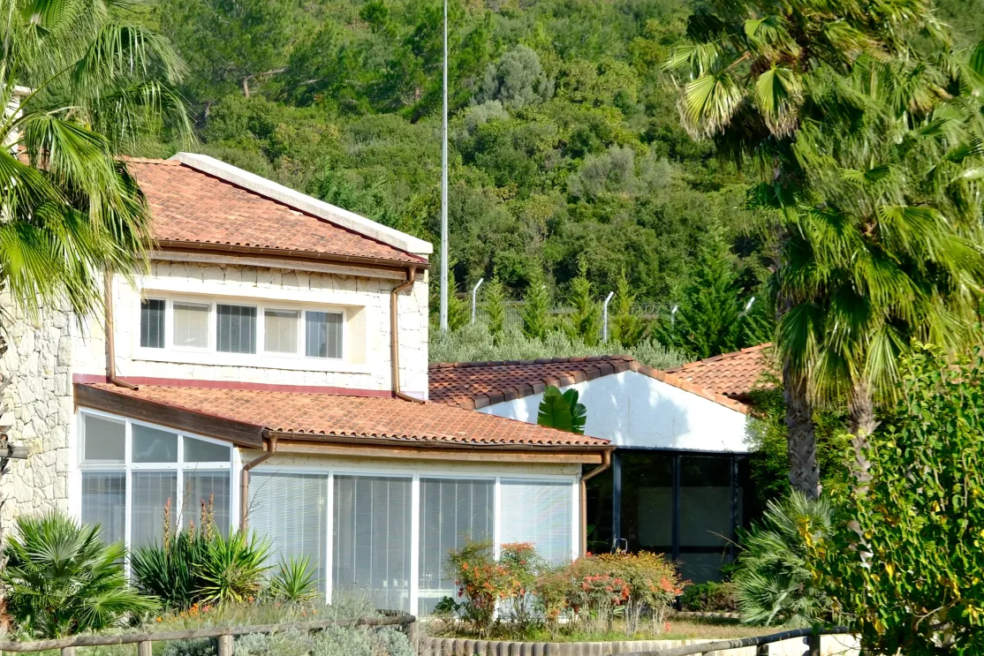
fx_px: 3909
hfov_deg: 14.3
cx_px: 350
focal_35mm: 143
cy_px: 290
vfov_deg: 9.6
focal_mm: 55
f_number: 5.6
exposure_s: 1/340
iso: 160
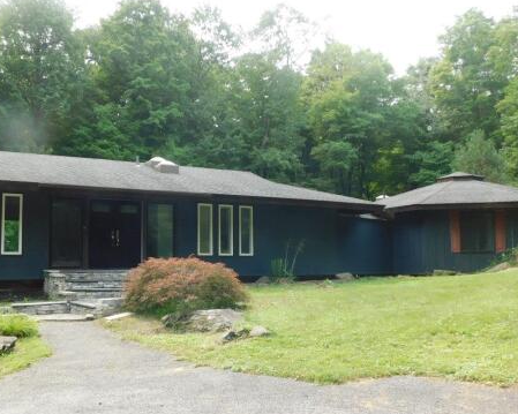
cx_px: 223
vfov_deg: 41.1
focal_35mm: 36
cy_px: 226
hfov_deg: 50.1
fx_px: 552
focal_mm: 4
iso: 125
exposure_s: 1/320
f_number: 3
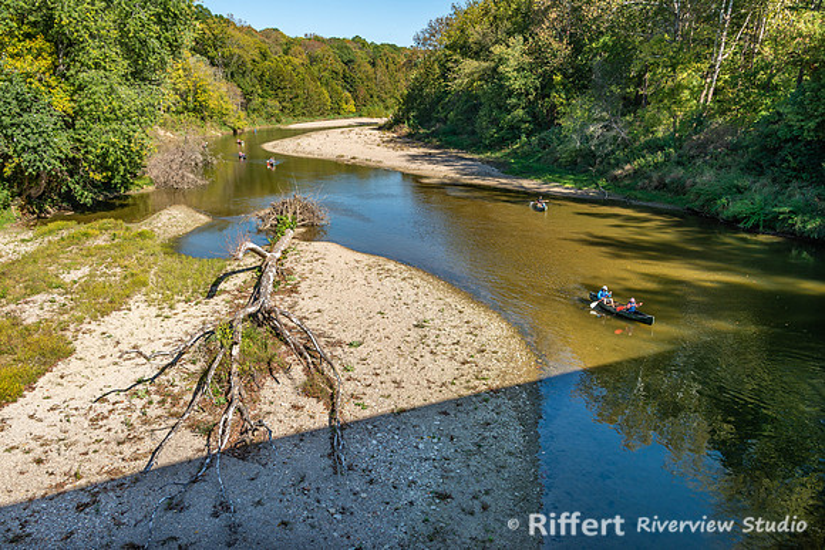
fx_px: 662
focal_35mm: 29
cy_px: 275
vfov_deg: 45.2
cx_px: 412
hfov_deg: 63.9
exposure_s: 1/160
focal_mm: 28
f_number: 9
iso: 100
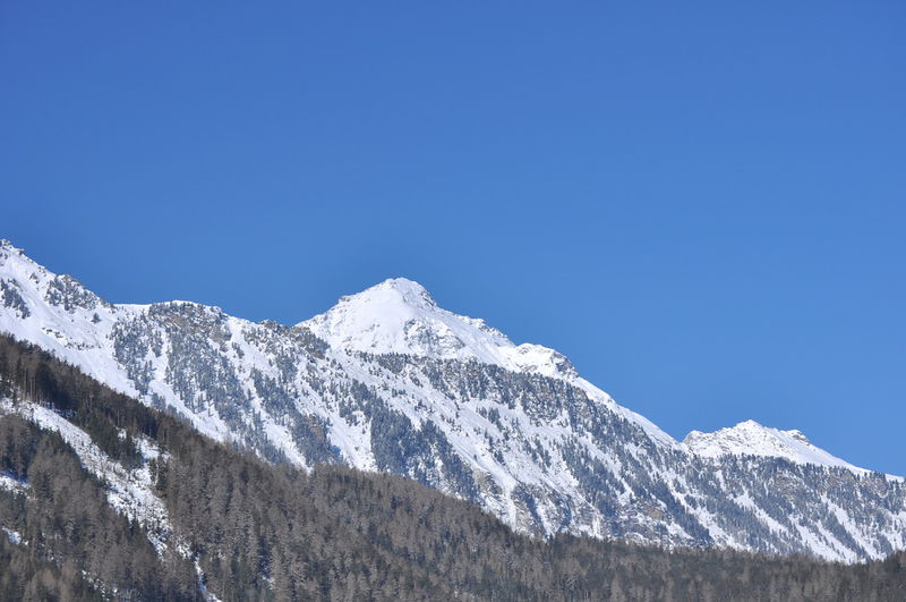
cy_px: 301
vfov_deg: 15.1
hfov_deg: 22.7
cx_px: 453
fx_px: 2262
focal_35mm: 90
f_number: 11
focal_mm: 60
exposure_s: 1/125
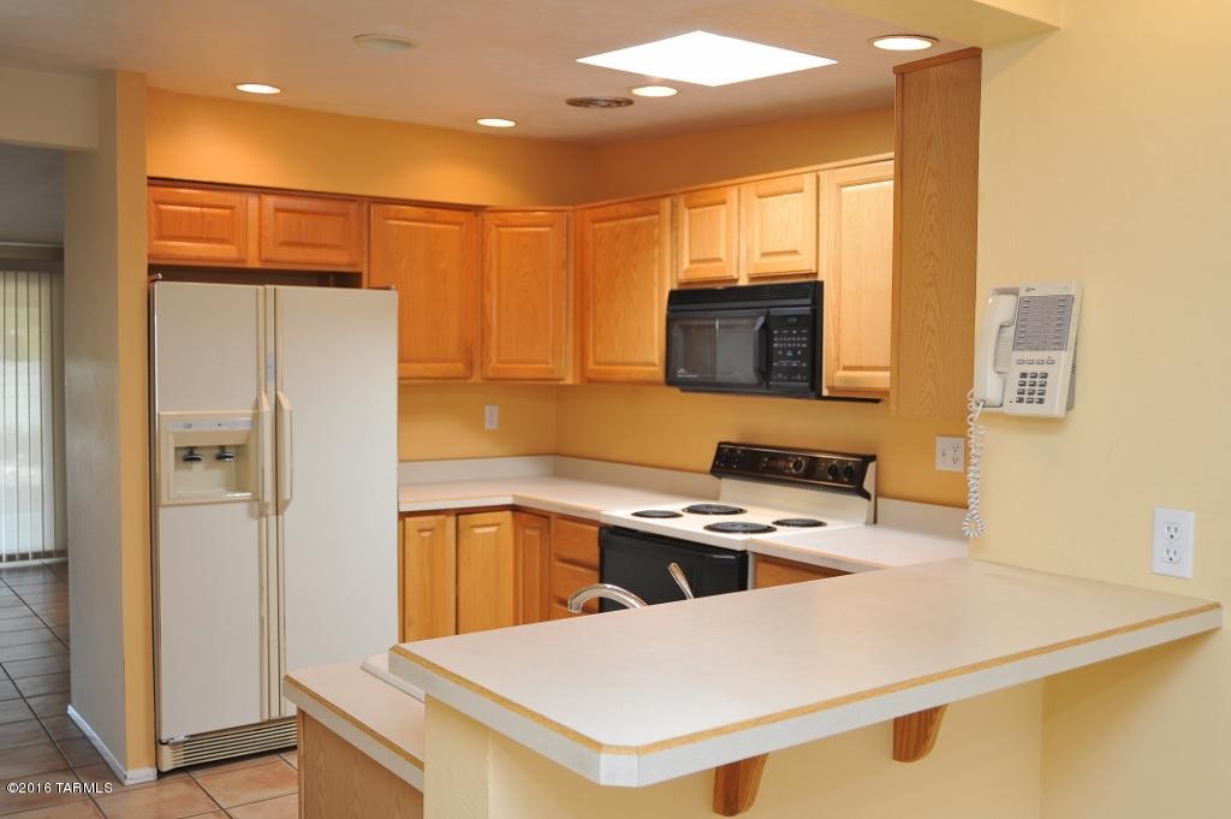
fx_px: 1196
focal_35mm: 35
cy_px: 410
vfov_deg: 37.8
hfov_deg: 54.5
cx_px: 616
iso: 320
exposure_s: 1/30
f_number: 4.5
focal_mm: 35
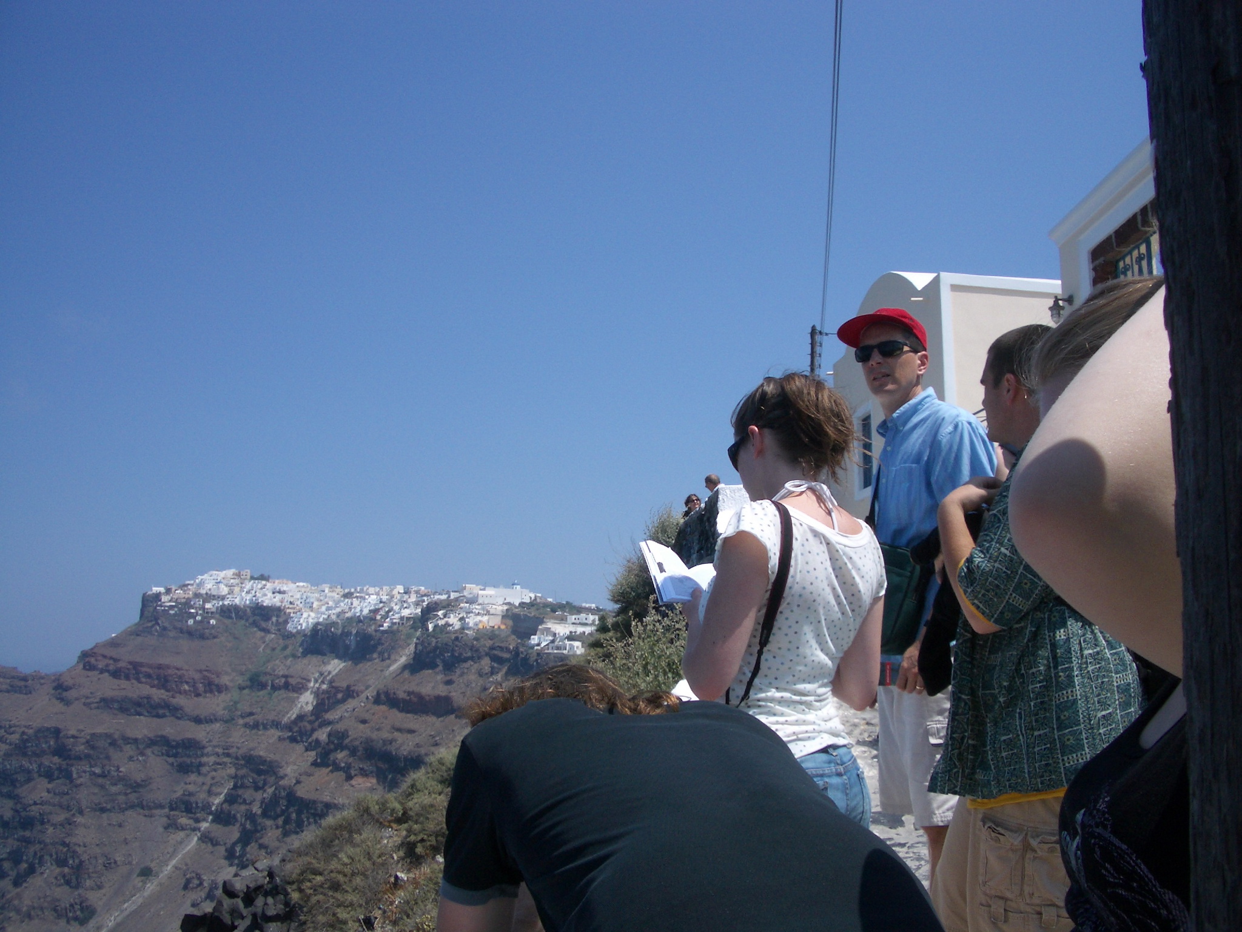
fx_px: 1256
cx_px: 621
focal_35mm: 35
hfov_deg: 52.6
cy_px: 466
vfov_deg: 40.7
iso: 50
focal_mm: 5.8
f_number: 4.3
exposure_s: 1/800
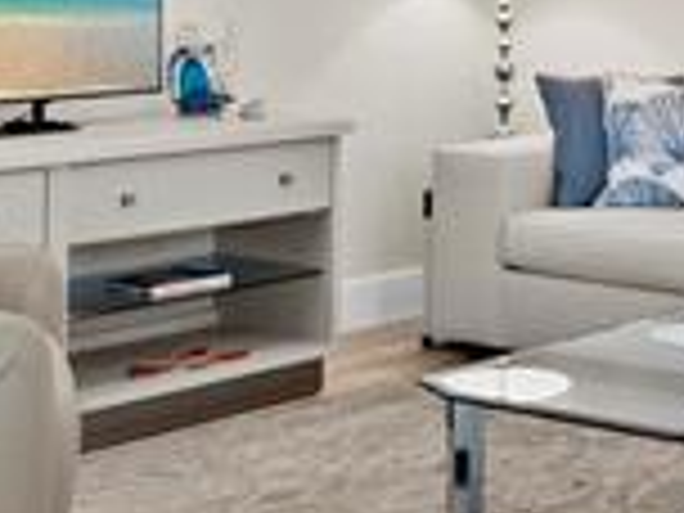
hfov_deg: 20.6
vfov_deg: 15.0
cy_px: -153
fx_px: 1857
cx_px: 562
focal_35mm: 94
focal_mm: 7
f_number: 10
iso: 320
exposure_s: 1/3
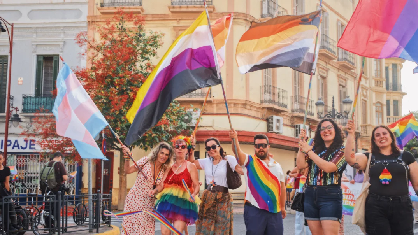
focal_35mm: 44
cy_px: 126
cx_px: 206
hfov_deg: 46.4
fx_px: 488
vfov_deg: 27.1
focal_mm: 27
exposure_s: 1/180
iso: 160
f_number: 5
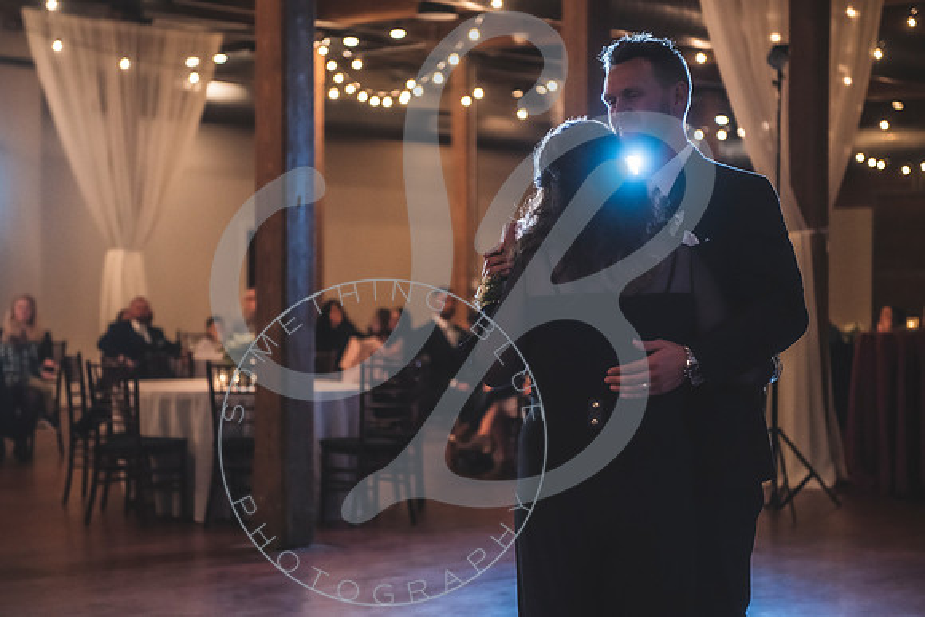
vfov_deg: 18.1
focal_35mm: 75
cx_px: 443
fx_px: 1933
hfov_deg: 26.9
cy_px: 309
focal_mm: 70
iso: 1600
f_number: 2.8
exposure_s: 1/125
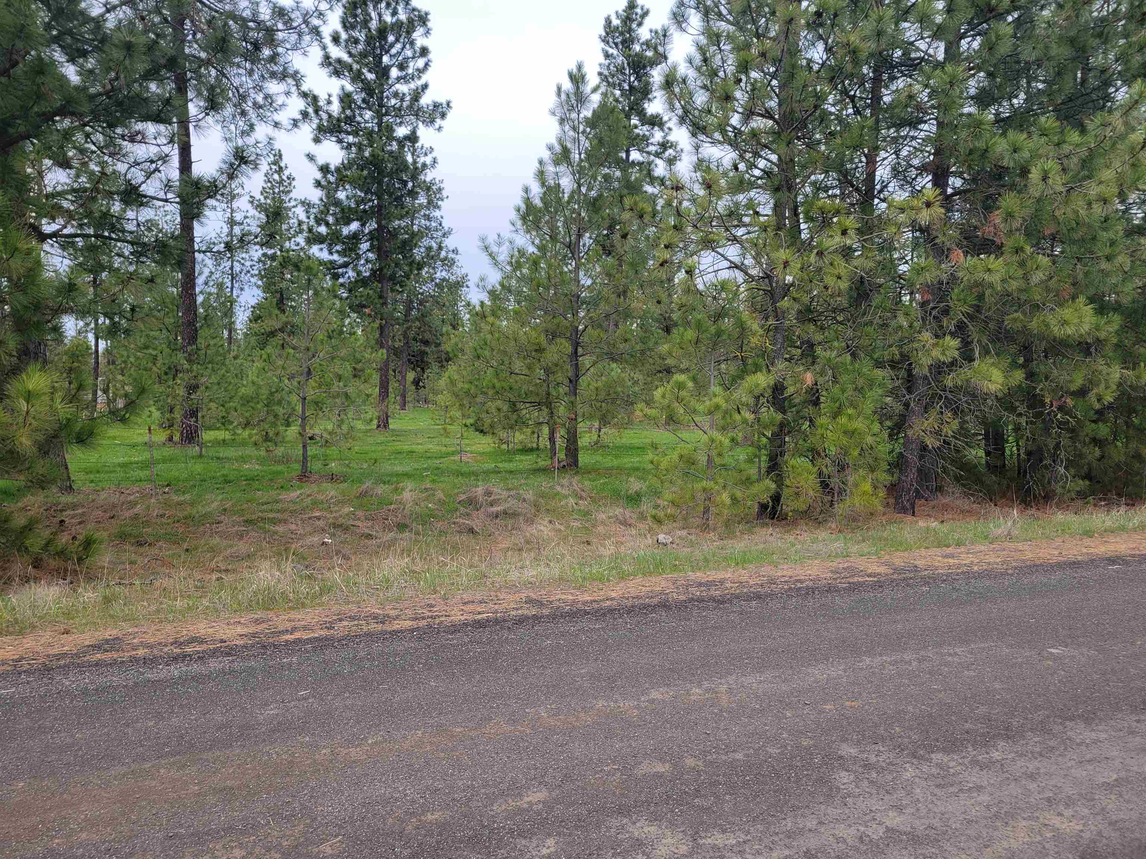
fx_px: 861
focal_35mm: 26
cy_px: 430
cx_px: 573
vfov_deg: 53.1
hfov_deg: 67.3
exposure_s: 1/1453
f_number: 1.8
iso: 40
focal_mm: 5.4
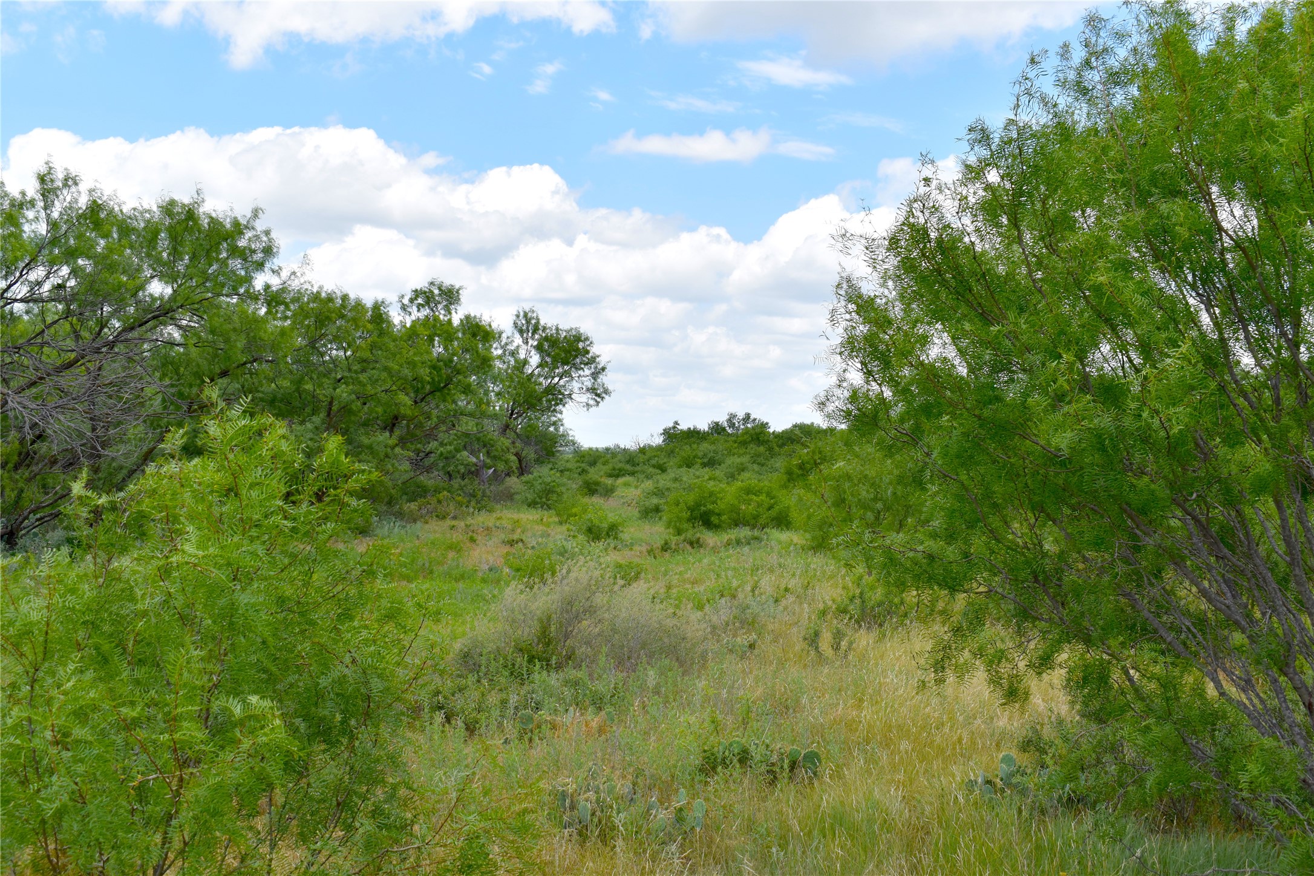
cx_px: 657
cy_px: 438
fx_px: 1588
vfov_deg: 30.8
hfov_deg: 45.0
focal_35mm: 44
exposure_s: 1/200
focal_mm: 29
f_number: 9
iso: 100
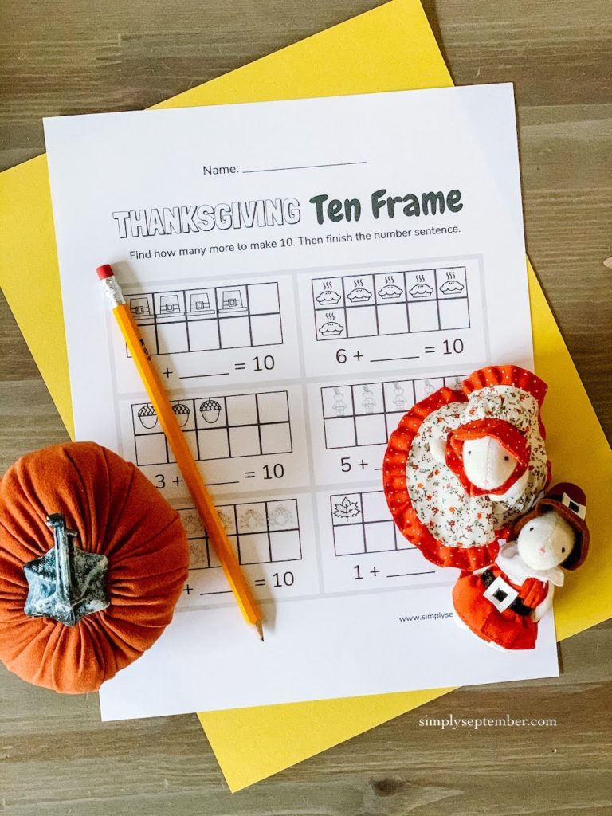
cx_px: 306
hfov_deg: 28.0
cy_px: 408
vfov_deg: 36.8
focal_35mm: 52
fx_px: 1226
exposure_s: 1/40
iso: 500
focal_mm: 6
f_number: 2.4
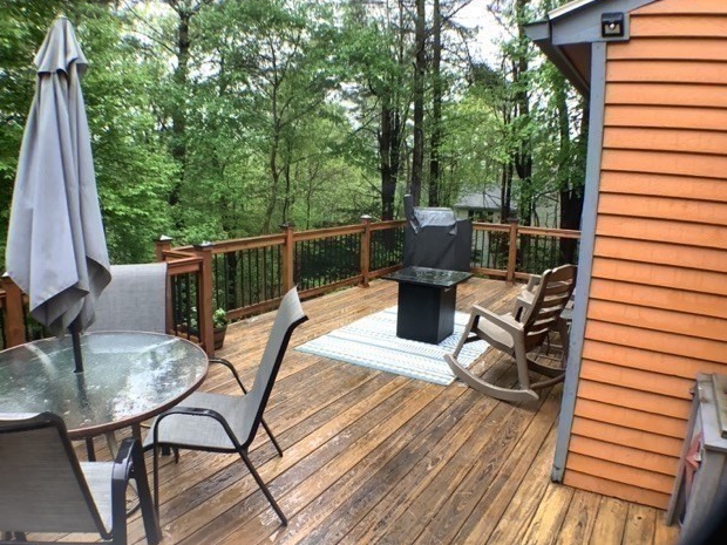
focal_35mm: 32
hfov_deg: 56.8
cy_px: 270
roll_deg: -0.6
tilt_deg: -11.7
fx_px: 672
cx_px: 359
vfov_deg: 44.2
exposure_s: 1/60
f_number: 2.4
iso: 80
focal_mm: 3.3
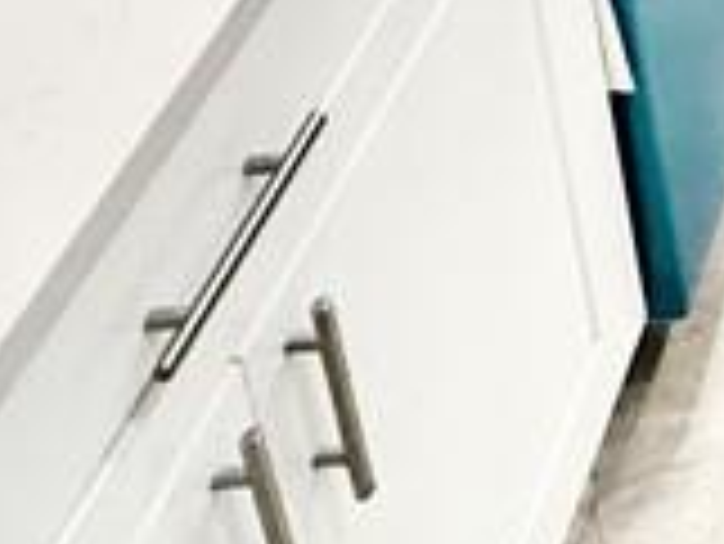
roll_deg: +0.9
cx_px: 1394
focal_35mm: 89
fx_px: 1863
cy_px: -1092
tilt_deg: -14.8
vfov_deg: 10.9
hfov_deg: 17.0
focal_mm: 2.22
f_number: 2.2
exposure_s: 1/120
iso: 160
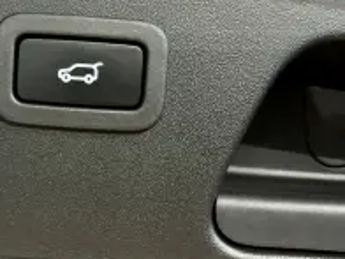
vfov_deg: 32.8
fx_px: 439
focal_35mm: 44
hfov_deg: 41.8
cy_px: 106
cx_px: 92
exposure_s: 1/32
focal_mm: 6.86
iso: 1000
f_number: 1.78
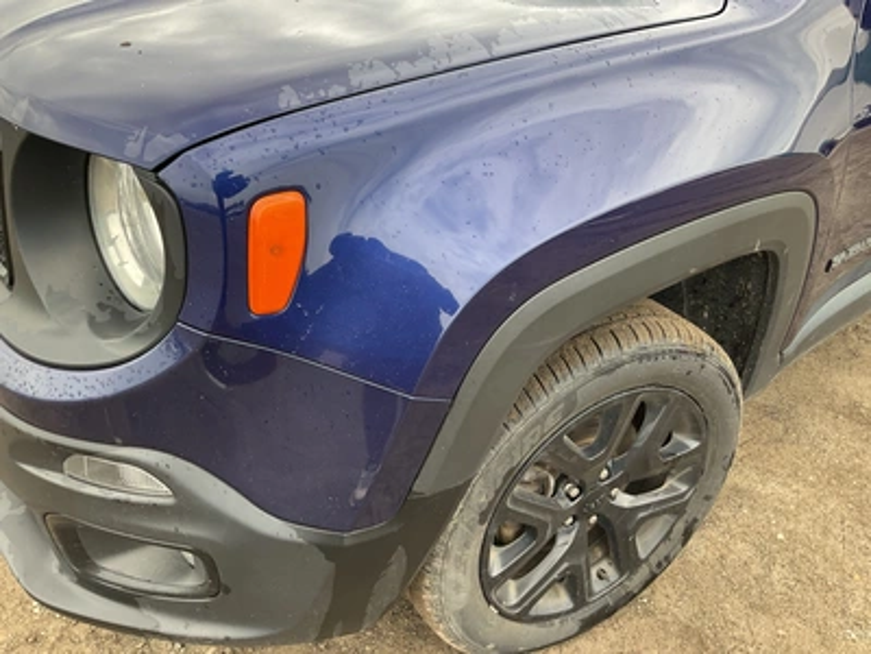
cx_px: 436
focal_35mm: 29
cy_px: 327
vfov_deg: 48.2
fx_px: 730
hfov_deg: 61.7
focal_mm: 3
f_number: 1.8
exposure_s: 1/122
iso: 32
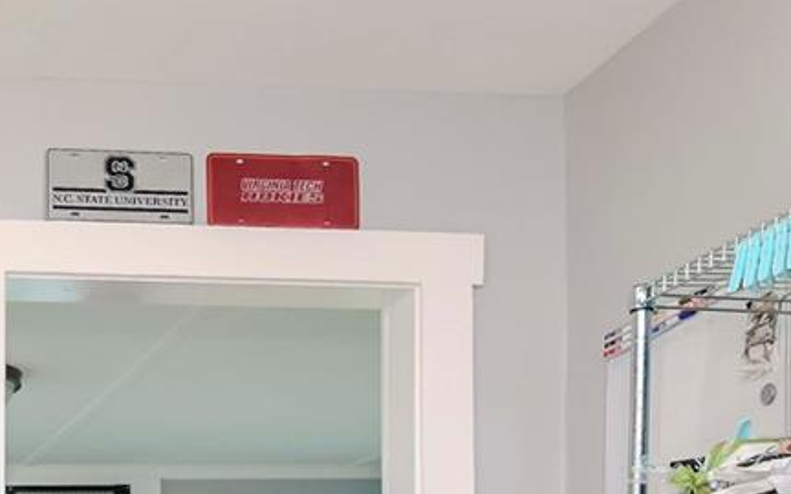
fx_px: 1466
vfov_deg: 17.1
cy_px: 768
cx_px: -189
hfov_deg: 26.4
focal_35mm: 68
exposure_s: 1/60
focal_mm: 12
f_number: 7.1
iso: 800
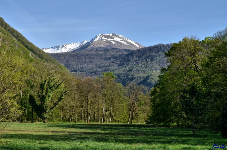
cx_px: 114
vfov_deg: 22.5
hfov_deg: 33.5
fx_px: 377
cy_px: 75
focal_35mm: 60
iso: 100
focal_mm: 40
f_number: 8
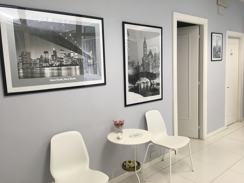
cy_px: 92
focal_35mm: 29
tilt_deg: -7.6
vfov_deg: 48.2
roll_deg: +2.5
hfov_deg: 61.7
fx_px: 204
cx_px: 122
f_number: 2.2
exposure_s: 1/33
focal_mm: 4.15
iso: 64
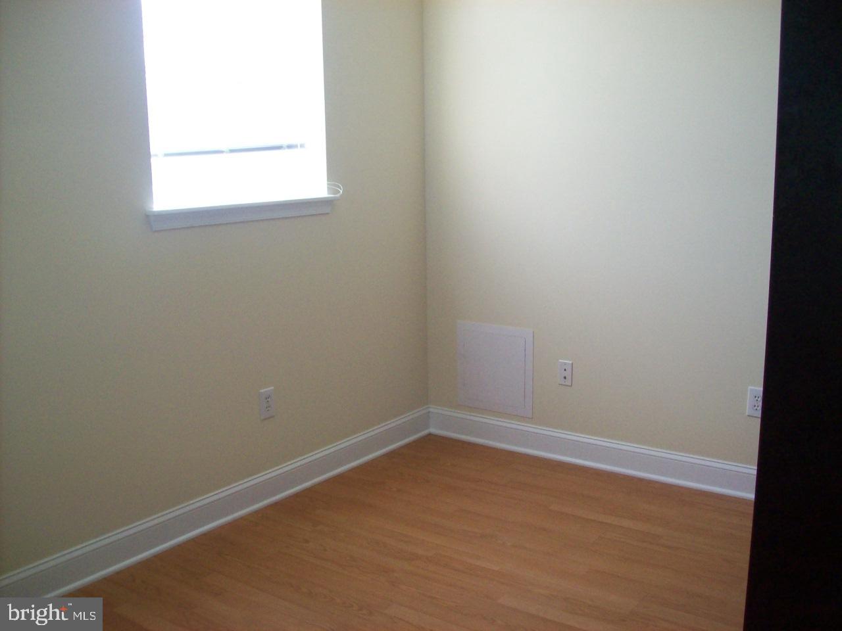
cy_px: 316
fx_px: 876
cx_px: 421
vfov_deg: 39.7
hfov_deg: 51.4
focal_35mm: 36
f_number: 2.7
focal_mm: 6
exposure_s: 1/94.2
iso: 200
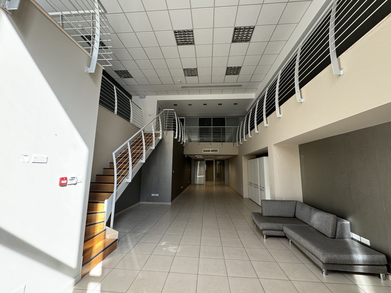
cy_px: 146
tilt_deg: +7.8
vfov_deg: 85.7
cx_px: 196
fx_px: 158
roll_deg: -1.7
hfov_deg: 102.1
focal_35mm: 14
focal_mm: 2.22
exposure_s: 1/99
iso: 80
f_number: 2.2
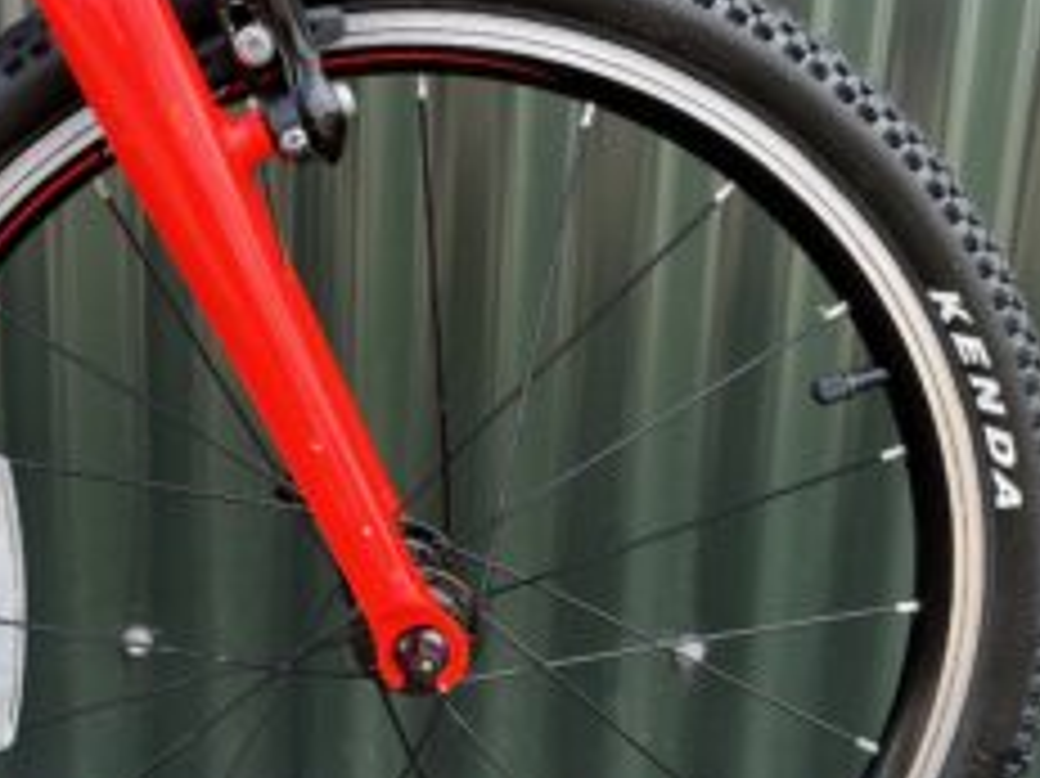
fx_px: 1622
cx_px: 369
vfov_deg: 26.9
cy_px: 499
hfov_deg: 35.3
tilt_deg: -17.1
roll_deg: -1.3
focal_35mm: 54
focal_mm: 5.1
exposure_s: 1/307
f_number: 1.6
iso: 50
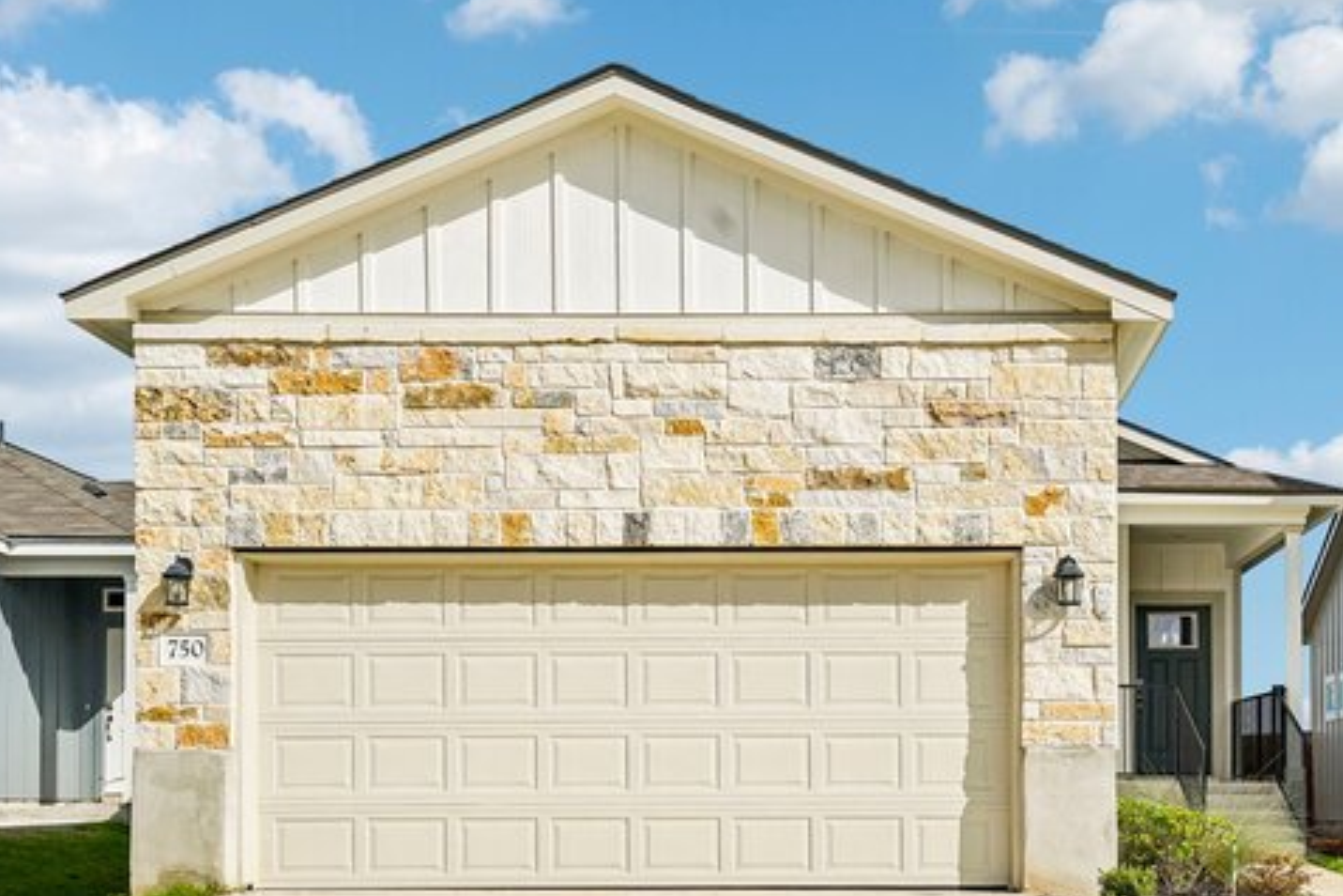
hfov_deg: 41.6
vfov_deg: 28.6
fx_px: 1753
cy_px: 540
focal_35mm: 47
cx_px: 831
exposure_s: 1/1250
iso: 200
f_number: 8
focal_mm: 35
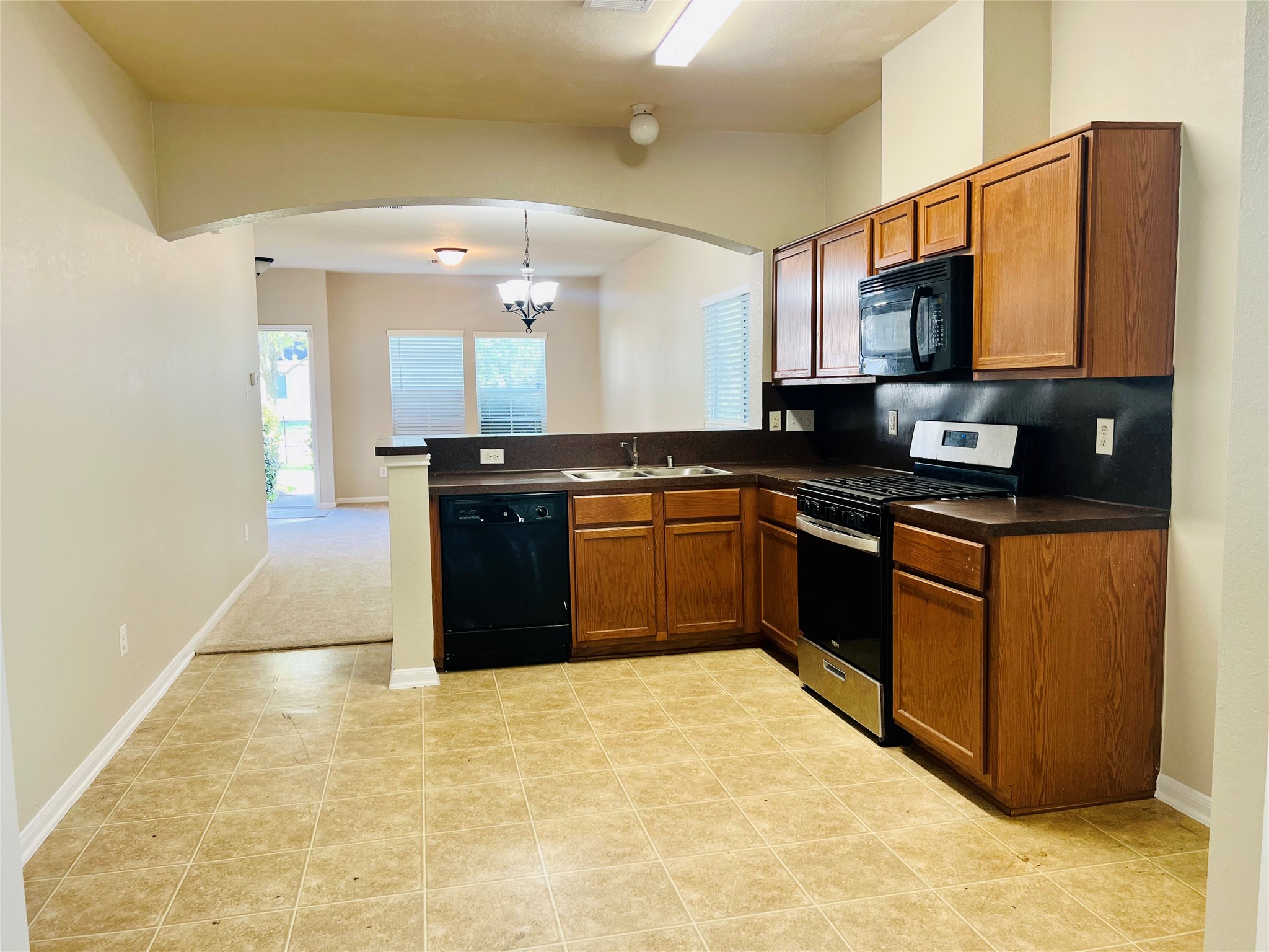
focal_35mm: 26
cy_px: 476
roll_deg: +0.7
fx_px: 953
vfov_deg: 53.1
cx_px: 634
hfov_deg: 67.3
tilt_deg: -6.2
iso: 80
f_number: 1.5
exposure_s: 1/60
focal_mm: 5.7
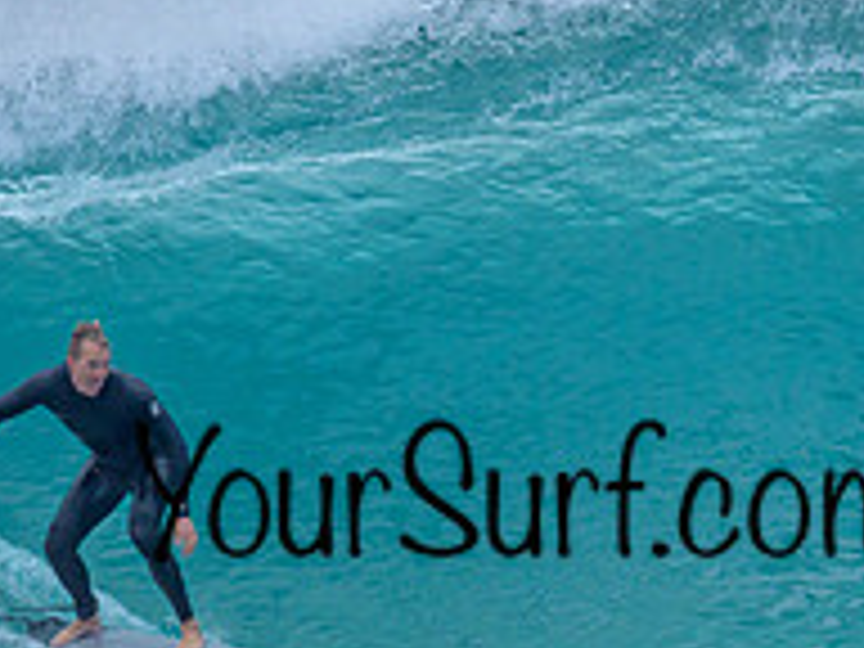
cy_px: 452
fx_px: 58106
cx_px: 598
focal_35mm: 2328
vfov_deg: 0.6
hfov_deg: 0.9
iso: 1100
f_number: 6.3
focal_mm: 800
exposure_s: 1/2000
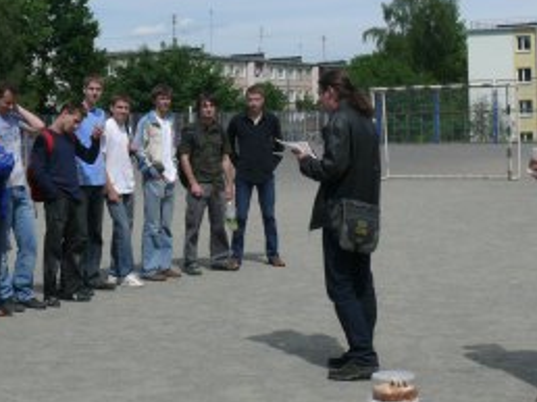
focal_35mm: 76
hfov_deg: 25.5
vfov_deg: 19.3
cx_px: 156
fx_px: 1178
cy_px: 140
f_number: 6.3
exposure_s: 1/500
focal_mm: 7.4
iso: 100
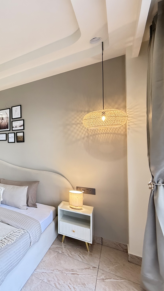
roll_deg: +0.4
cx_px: -33
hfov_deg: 39.0
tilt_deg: -0.1
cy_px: 147
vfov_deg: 83.8
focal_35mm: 21
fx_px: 162
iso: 200
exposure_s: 1/50
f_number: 2.2
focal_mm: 2.22
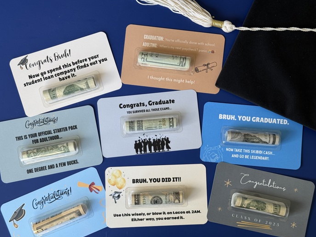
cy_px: 120
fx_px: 447
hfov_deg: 38.9
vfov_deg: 29.7
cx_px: 161
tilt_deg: -87.2
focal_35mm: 49
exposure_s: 1/122
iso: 50
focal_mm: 6.76
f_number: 1.78
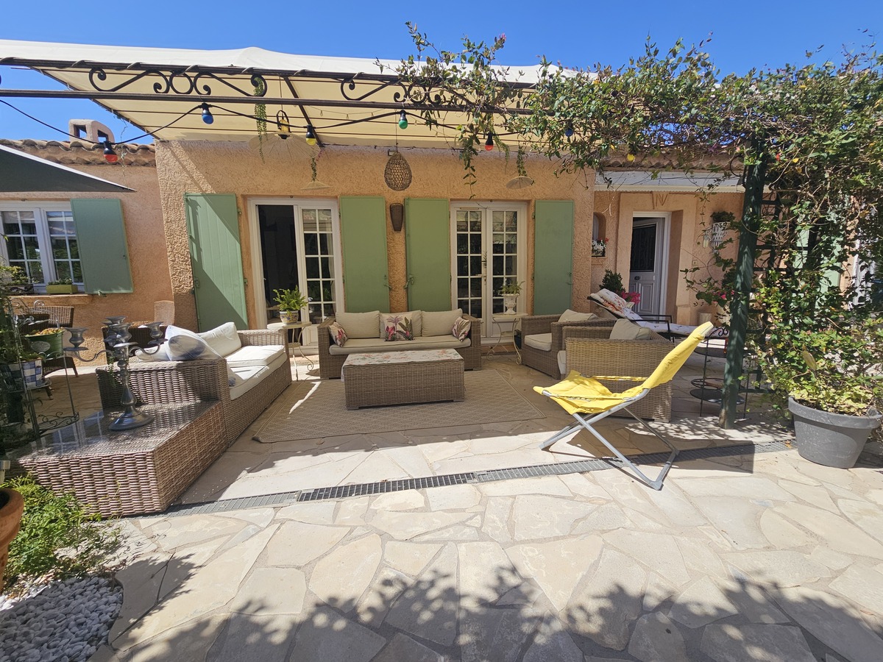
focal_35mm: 13
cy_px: 331
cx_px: 442
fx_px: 332
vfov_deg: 89.9
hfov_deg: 106.2
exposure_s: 1/2077
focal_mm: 2.2
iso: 50
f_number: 2.2
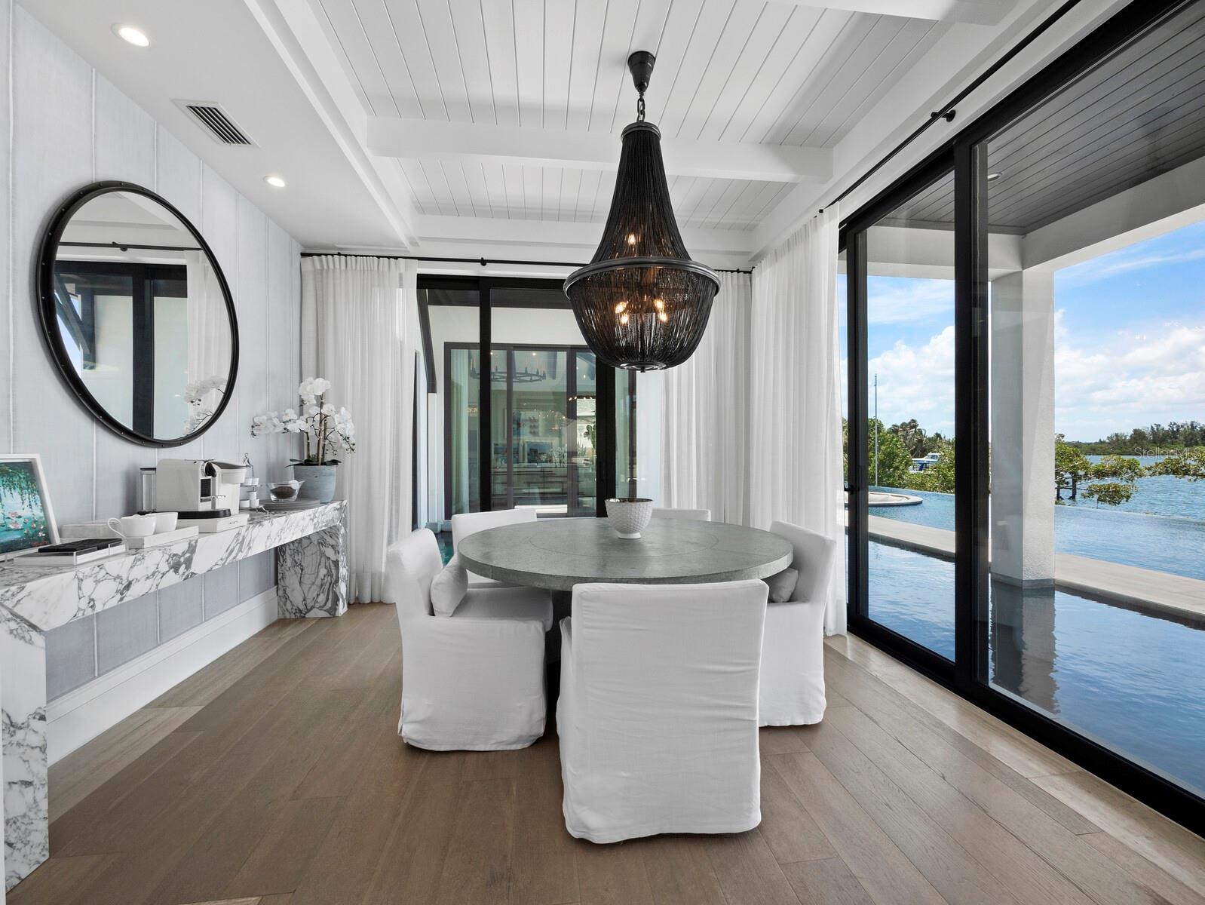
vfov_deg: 85.7
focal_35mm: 14
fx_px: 488
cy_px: 452
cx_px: 602
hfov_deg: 102.0
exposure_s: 1/10
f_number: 11
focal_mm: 7
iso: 320
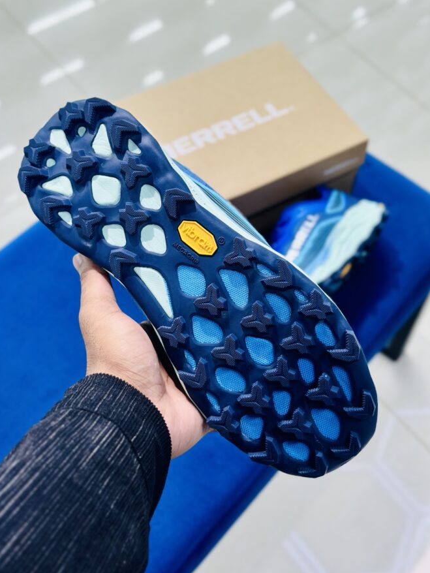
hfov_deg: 28.6
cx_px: 203
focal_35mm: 51
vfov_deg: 37.5
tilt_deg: -55.5
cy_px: 272
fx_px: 844
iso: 80
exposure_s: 1/100
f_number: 1.78
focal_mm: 6.86
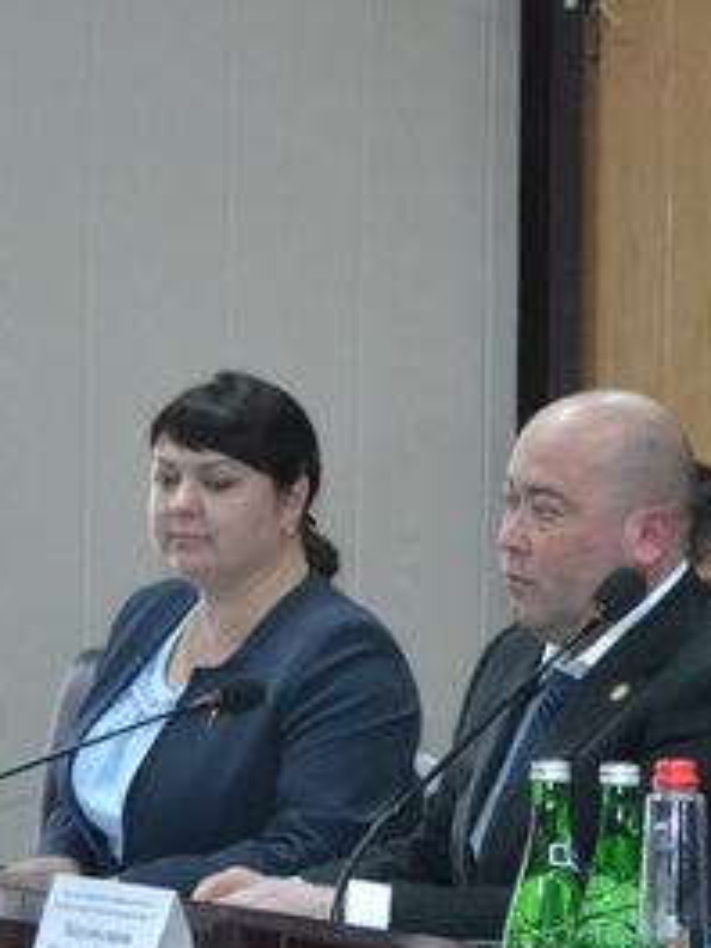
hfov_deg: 10.0
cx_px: 1311
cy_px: 663
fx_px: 3834
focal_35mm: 140
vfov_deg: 14.1
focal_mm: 32
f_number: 4.8
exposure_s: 1/60
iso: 2200
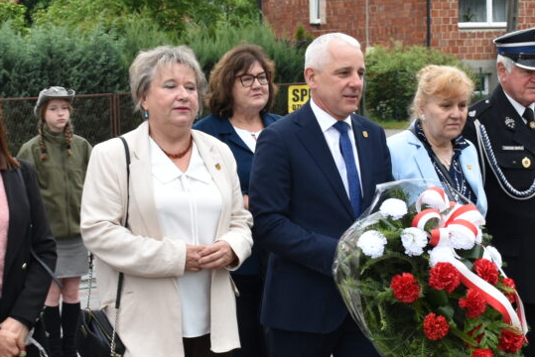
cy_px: 203
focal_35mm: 90
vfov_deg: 15.2
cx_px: 251
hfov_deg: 22.6
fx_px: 1340
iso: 400
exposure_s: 1/160
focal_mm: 27
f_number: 6.3
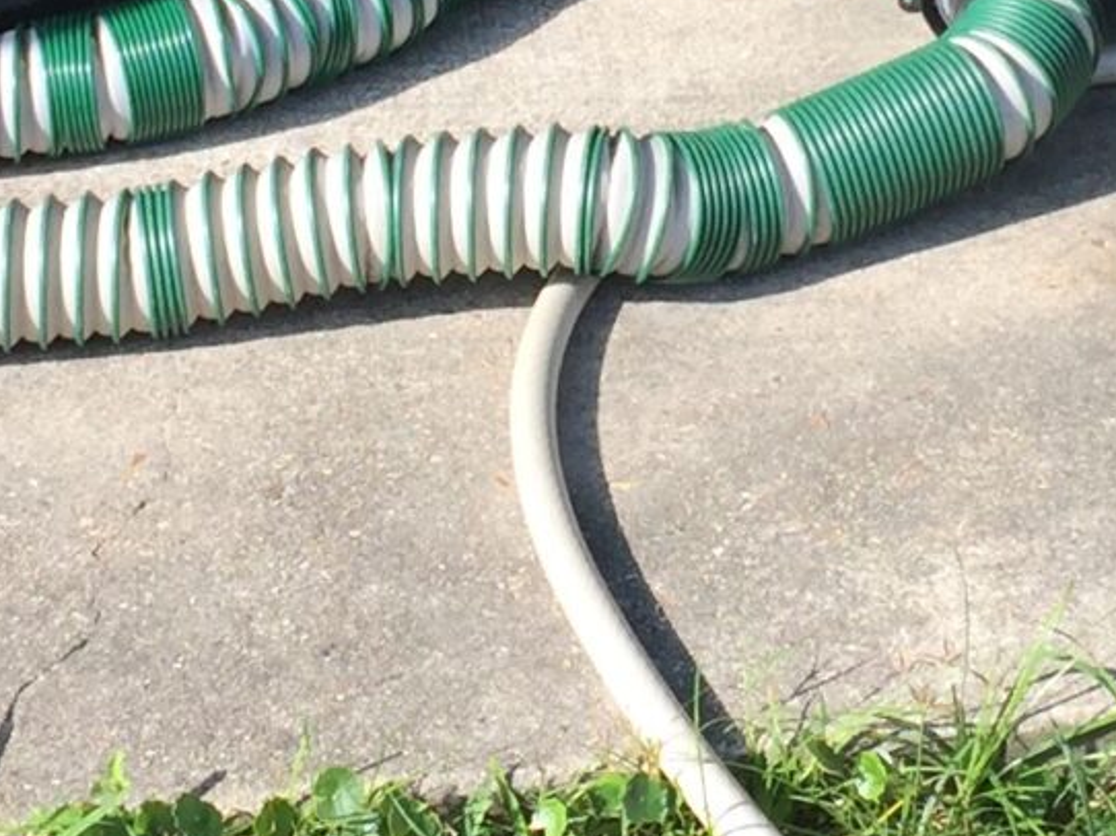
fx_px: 4415
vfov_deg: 10.6
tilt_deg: -27.0
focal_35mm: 137
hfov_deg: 14.4
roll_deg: -0.3
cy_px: -187
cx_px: 811
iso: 32
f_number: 2.2
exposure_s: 1/670
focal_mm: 4.15
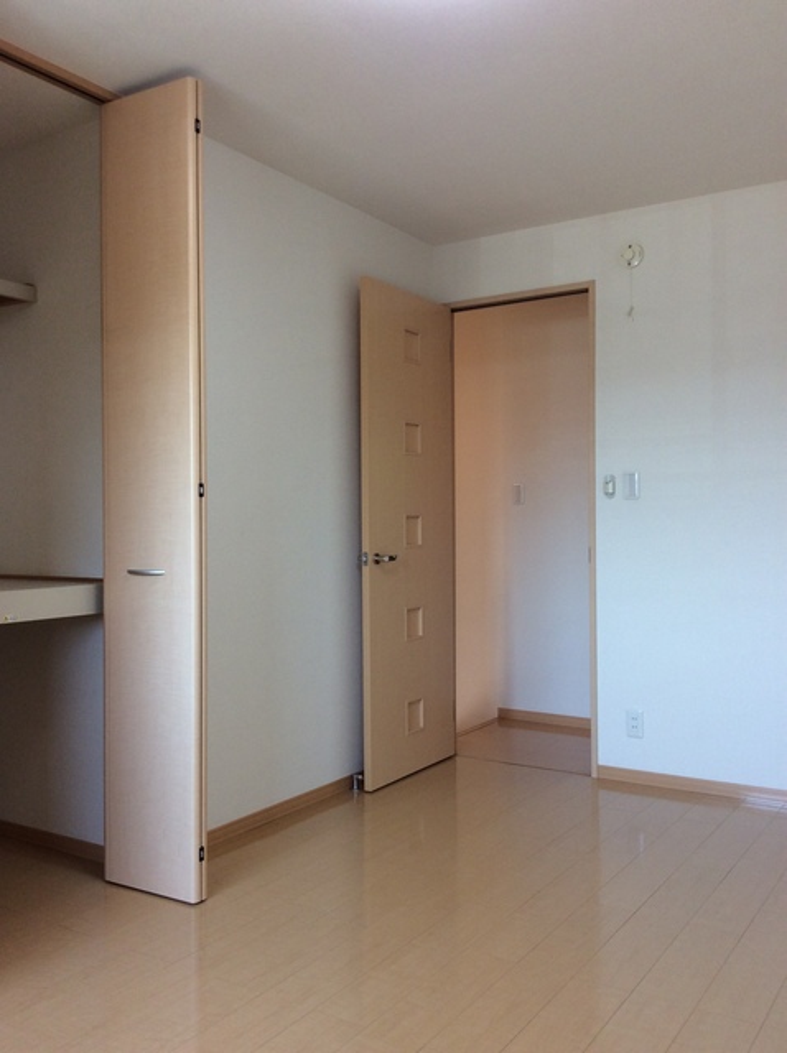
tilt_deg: -0.9
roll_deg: -0.4
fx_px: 973
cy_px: 526
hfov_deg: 44.1
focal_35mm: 32
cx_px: 394
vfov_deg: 56.9
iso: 40
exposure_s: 1/60
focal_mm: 3.3
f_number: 2.4
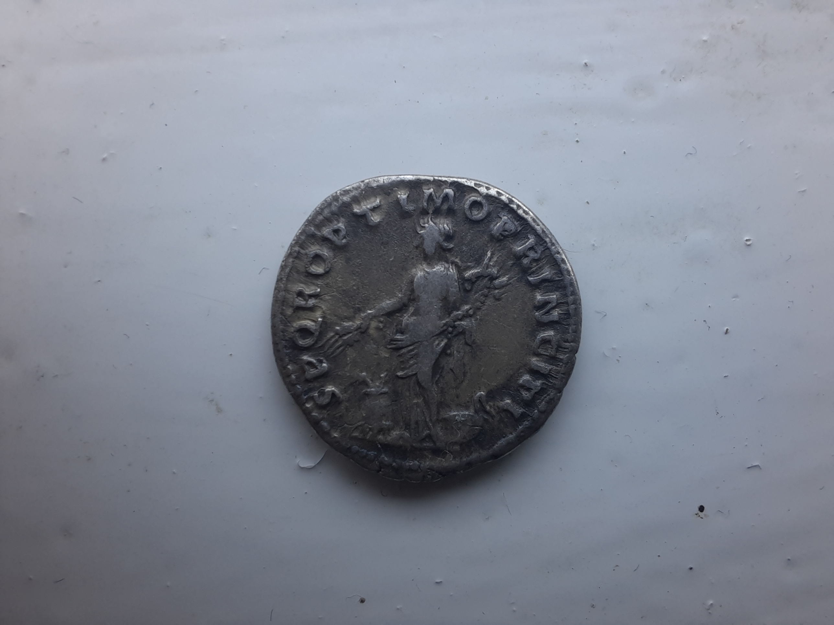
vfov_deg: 54.9
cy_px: 312
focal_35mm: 25
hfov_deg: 69.4
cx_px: 417
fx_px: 602
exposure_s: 1/50
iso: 40
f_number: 2.4
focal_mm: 2.13
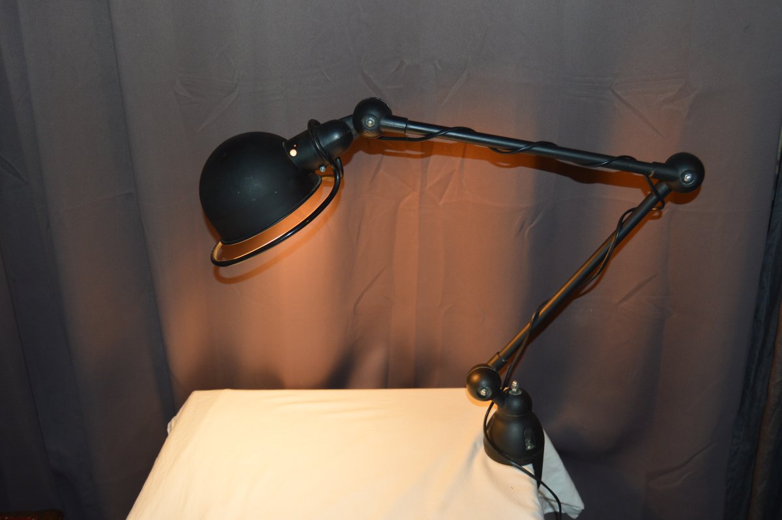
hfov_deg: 55.1
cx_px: 391
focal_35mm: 34
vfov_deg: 38.3
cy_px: 260
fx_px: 749
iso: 400
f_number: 4
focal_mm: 23
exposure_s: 1/100
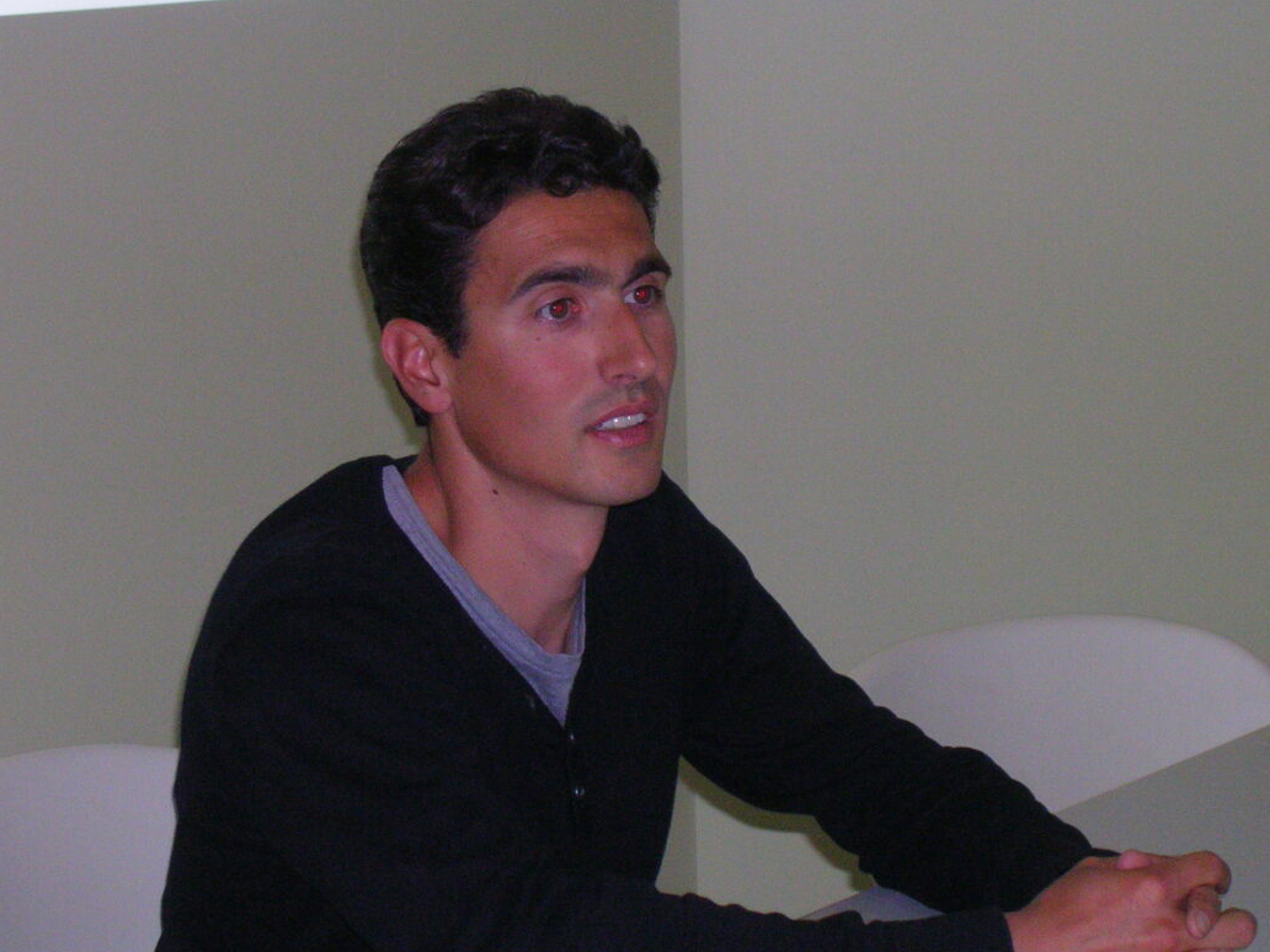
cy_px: 474
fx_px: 4366
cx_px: 633
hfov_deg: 16.6
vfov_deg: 12.5
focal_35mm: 119
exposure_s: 1/60.1
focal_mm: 17.4
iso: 200
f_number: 4.9
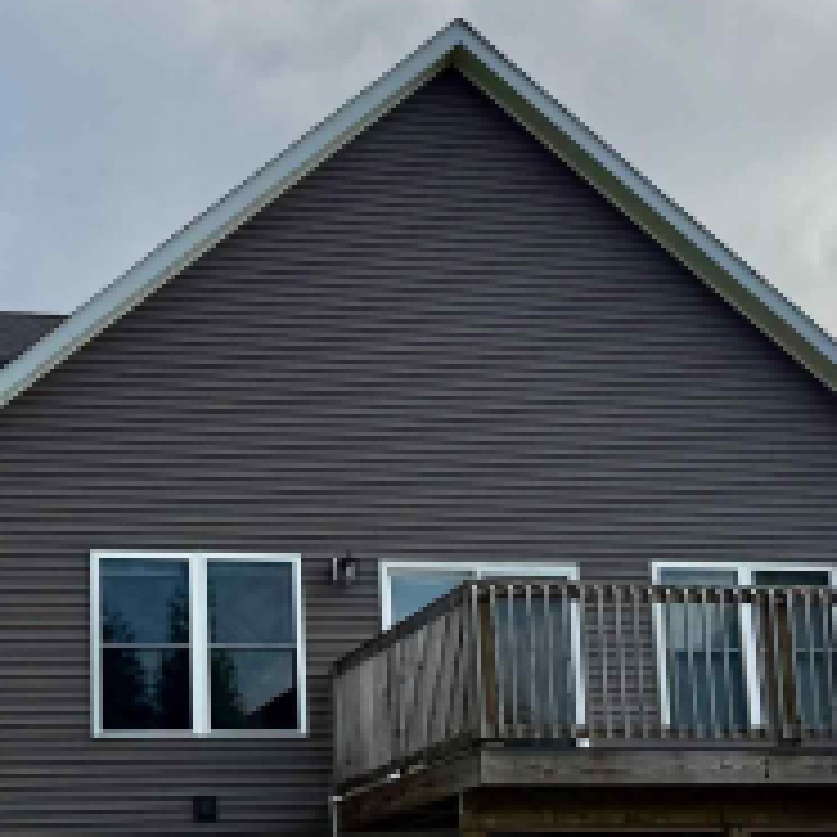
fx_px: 2079
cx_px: 340
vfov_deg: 22.7
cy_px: 536
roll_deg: +1.6
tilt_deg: +11.8
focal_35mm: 76
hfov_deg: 22.7
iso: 80
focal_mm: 6.76
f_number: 1.78
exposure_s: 1/7353
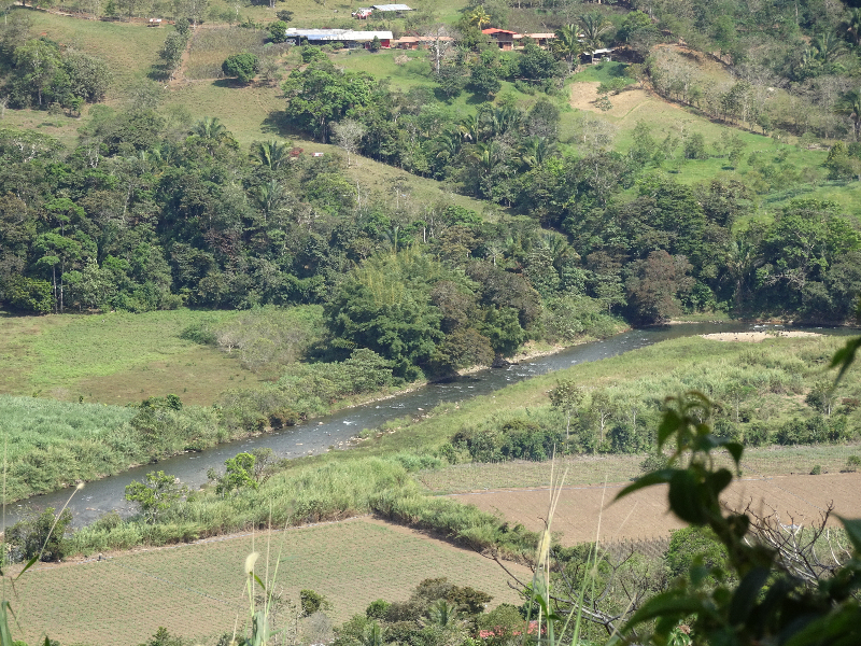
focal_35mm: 150
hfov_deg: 13.2
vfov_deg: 9.9
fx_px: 3731
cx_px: 430
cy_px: 323
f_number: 5.6
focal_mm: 25.66
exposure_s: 1/200
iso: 80
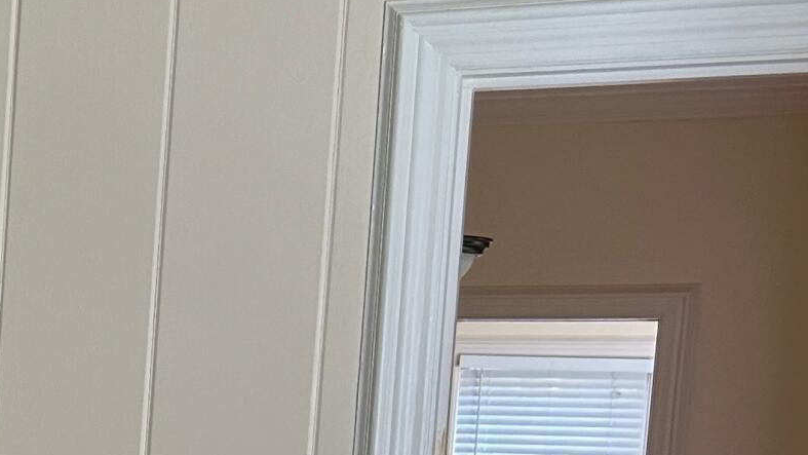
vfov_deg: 10.8
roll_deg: -1.8
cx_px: -526
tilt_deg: -5.3
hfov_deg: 17.2
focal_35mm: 108
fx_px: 2314
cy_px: 714
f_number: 1.5
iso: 80
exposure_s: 1/60
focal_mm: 5.7
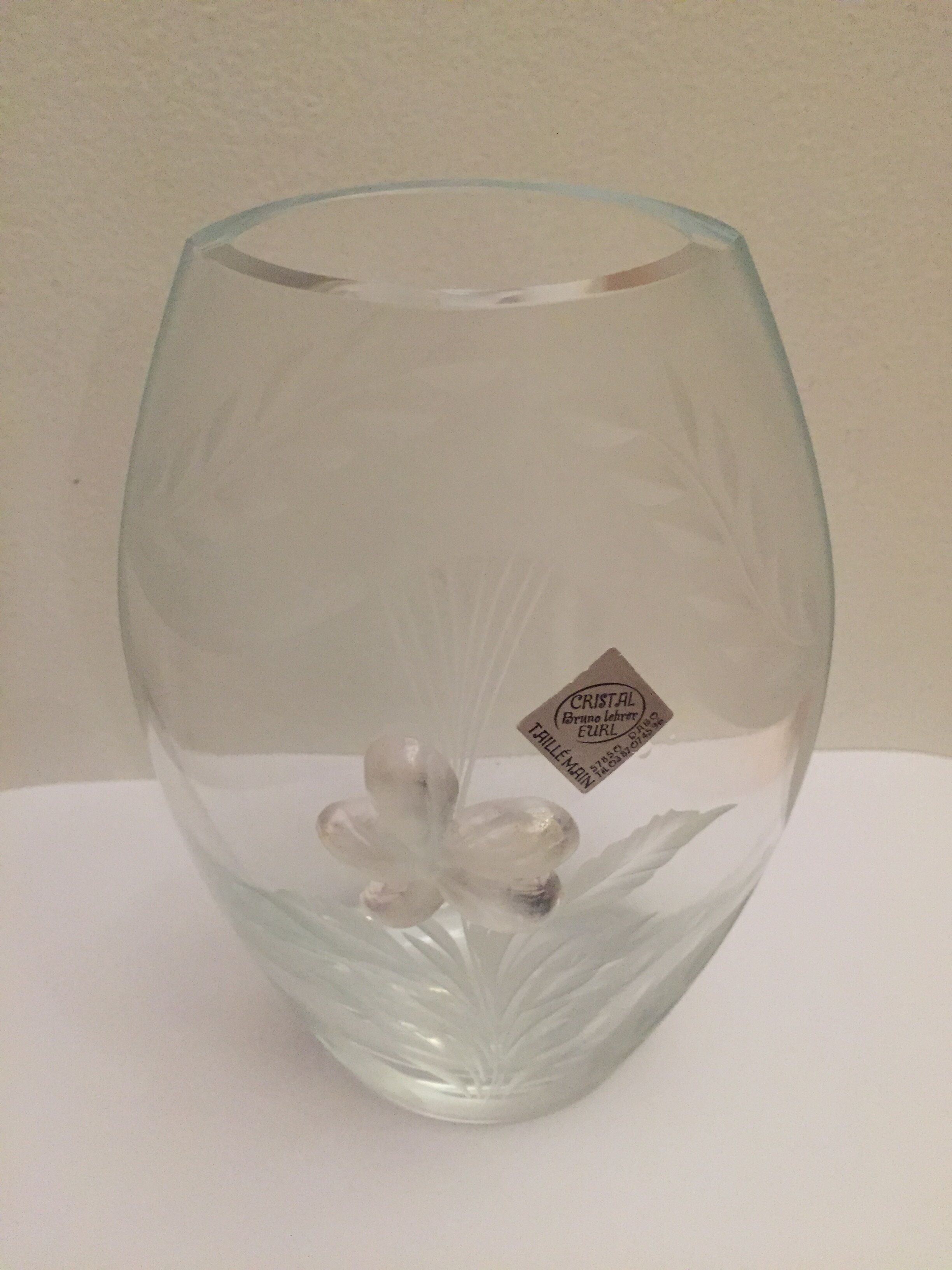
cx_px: 476
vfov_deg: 61.7
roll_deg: +1.3
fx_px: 1063
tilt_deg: -38.4
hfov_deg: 48.2
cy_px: 635
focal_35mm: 29
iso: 250
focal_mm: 4.15
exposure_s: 1/25
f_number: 2.2
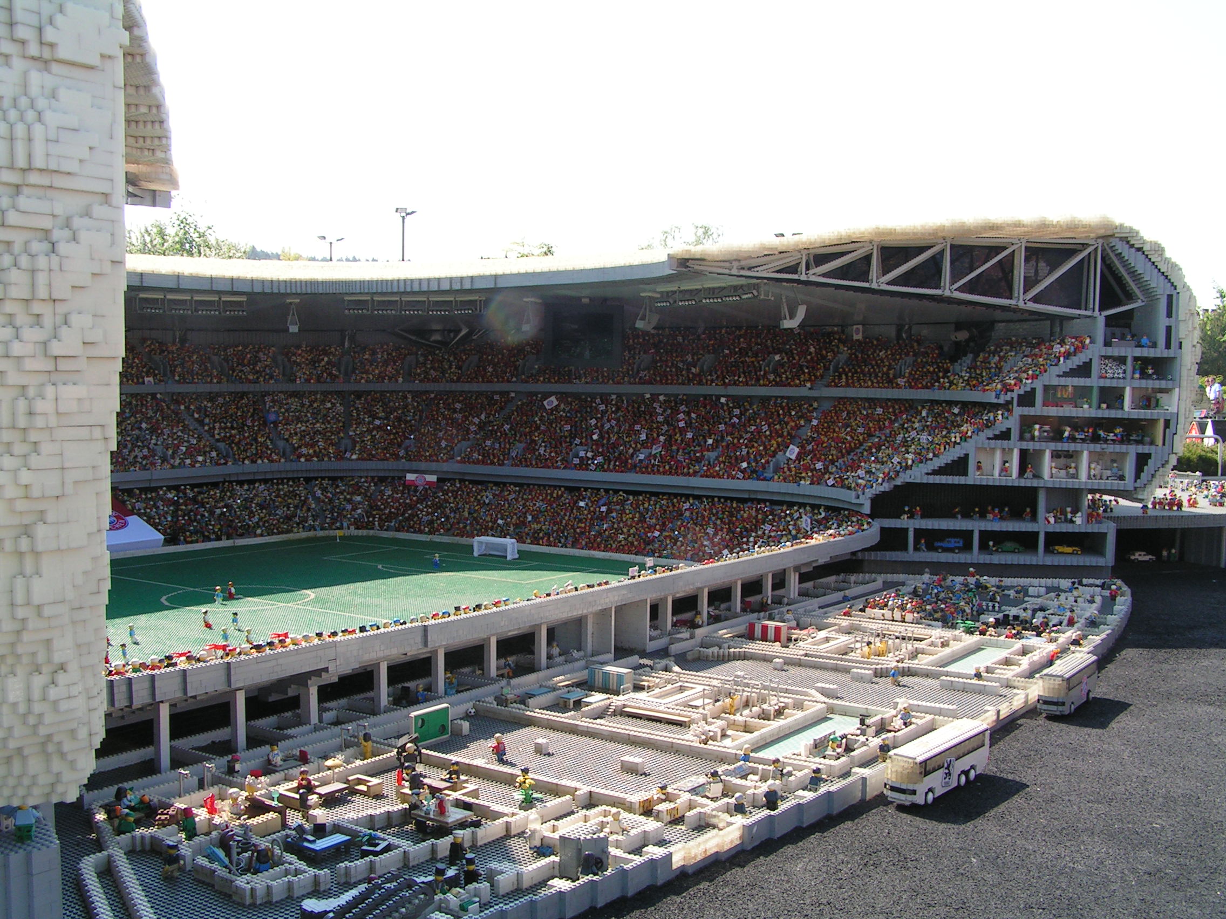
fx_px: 1346
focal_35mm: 38
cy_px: 460
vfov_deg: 37.7
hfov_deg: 49.0
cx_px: 613
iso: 50
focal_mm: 6.3
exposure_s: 1/125
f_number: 5.6
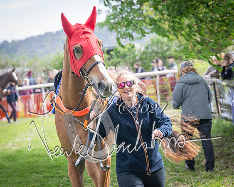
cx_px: 114
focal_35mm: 168
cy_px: 92
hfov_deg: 11.5
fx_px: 1166
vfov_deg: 9.2
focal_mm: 98
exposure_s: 1/400
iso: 200
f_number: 5
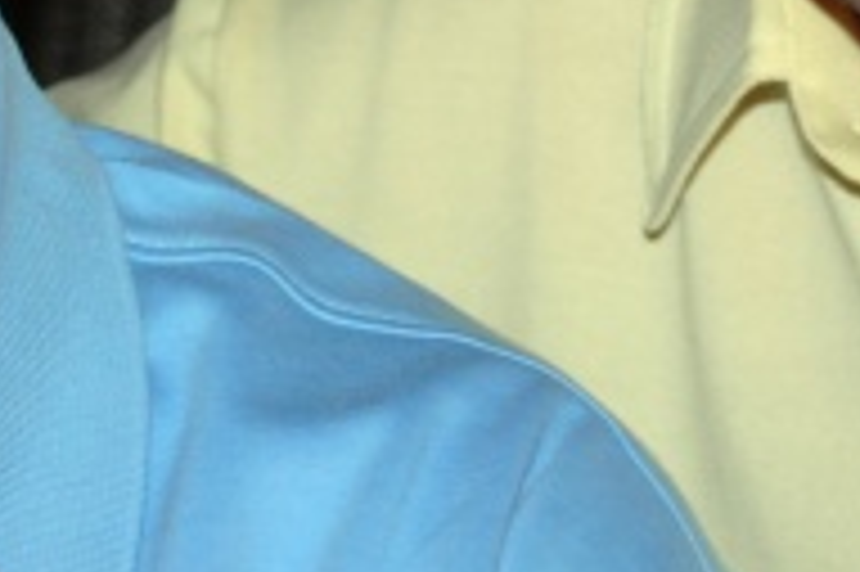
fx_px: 6015
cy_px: -493
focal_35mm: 252
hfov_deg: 8.2
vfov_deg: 5.4
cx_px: 563
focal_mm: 40
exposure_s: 1/60
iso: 200
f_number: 4.5
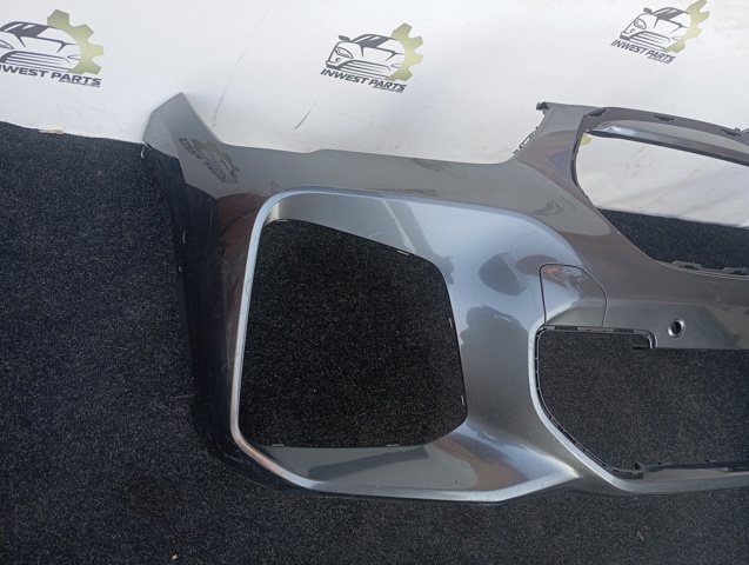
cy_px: 282
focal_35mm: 28
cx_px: 374
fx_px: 607
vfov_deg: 49.9
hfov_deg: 63.4
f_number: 1.8
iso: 111
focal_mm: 4.22
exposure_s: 1/50
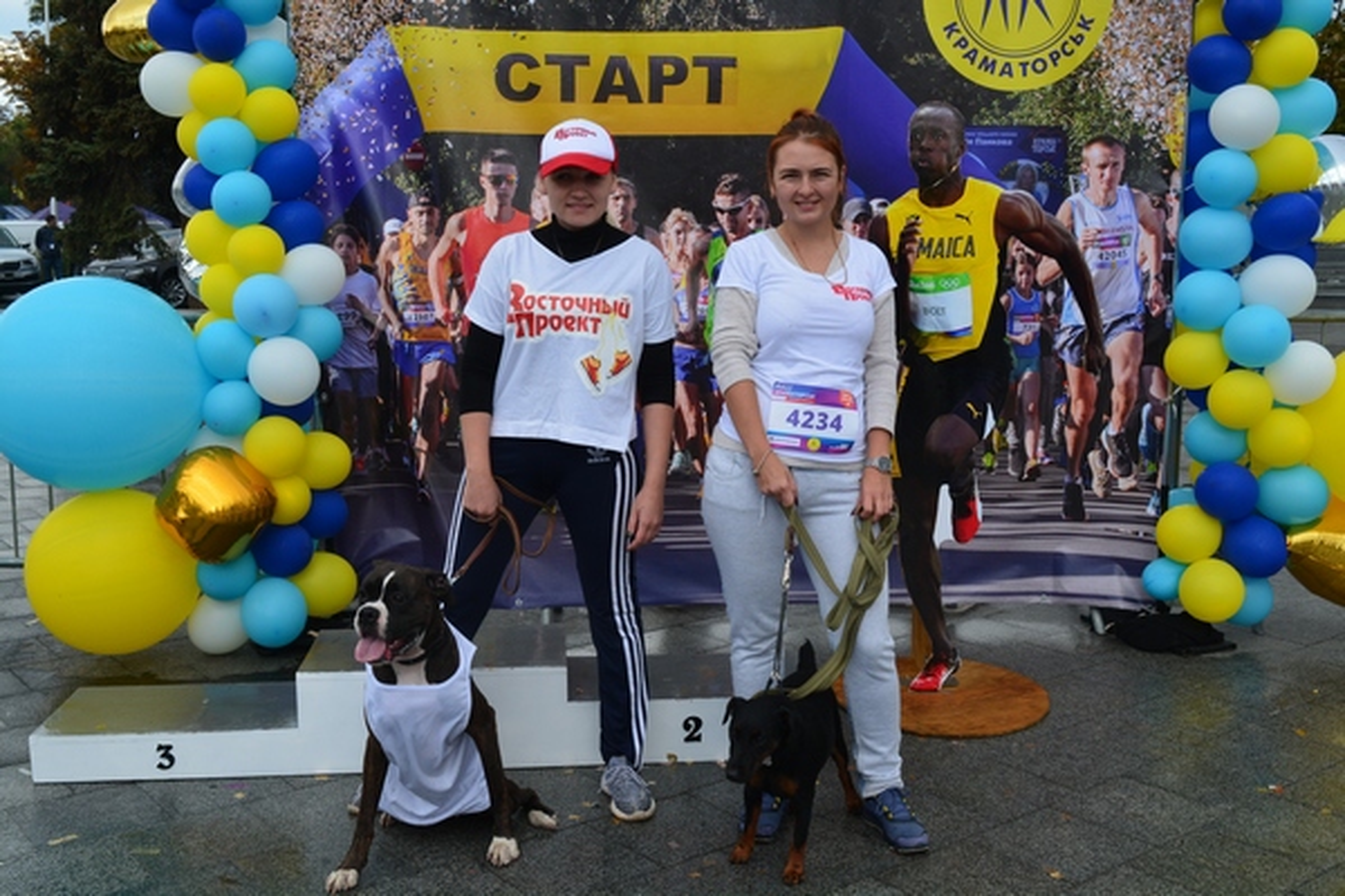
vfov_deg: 35.5
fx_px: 1401
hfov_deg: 51.3
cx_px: 672
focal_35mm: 38
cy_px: 448
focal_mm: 25
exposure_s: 1/250
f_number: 10
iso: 280
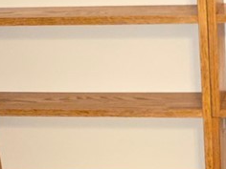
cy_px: 109
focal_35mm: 88
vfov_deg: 16.8
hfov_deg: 21.3
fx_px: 575
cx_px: 237
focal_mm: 2.2
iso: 200
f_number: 1.9
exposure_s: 1/50
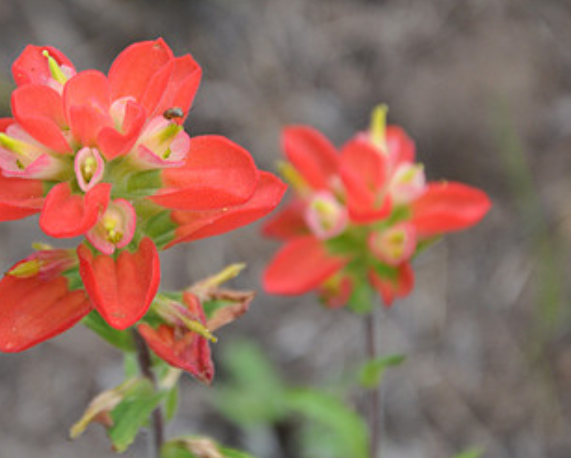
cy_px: 196
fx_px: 4716
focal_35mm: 279
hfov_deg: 6.9
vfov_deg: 5.6
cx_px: 154
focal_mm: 105
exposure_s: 1/60
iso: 400
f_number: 5.6
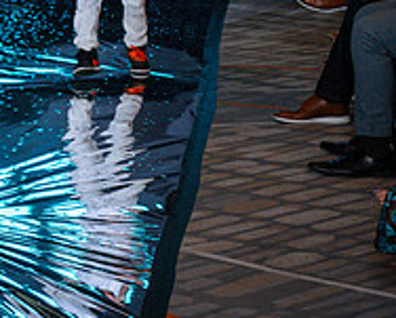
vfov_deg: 7.4
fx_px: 2430
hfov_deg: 9.1
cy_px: -83
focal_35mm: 207
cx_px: -170
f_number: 4
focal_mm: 58
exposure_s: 1/200
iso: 1250
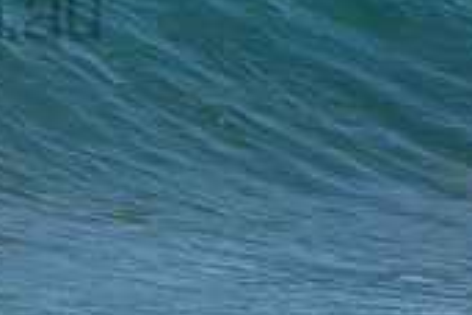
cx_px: -190
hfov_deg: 1.0
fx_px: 26679
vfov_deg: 0.7
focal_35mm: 2035
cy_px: -23
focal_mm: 400
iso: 280
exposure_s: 1/1000
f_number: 5.6
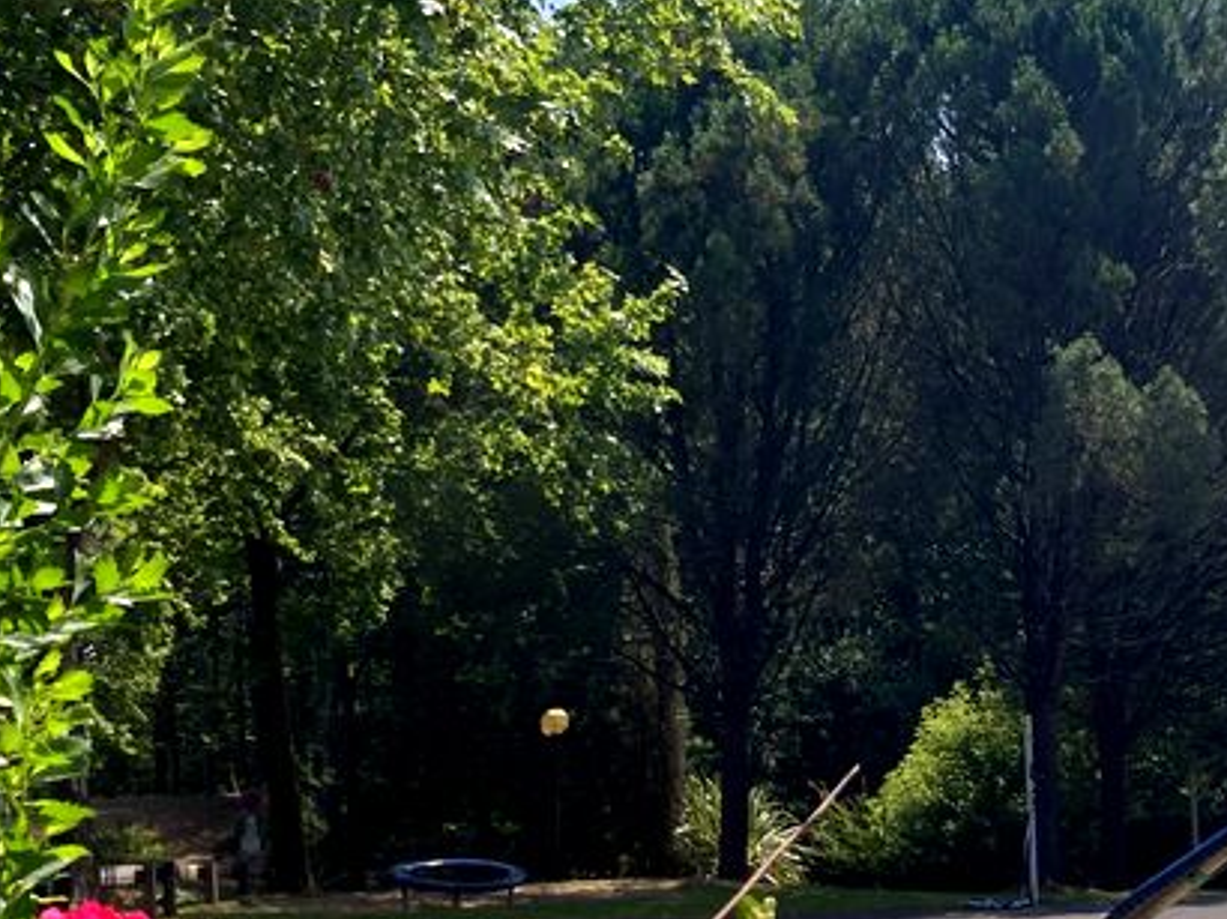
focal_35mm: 70
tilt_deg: +3.3
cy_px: 635
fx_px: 2480
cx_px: 1018
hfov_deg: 27.1
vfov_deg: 20.9
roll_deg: +0.8
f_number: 1.8
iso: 20
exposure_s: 1/1548
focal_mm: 3.99
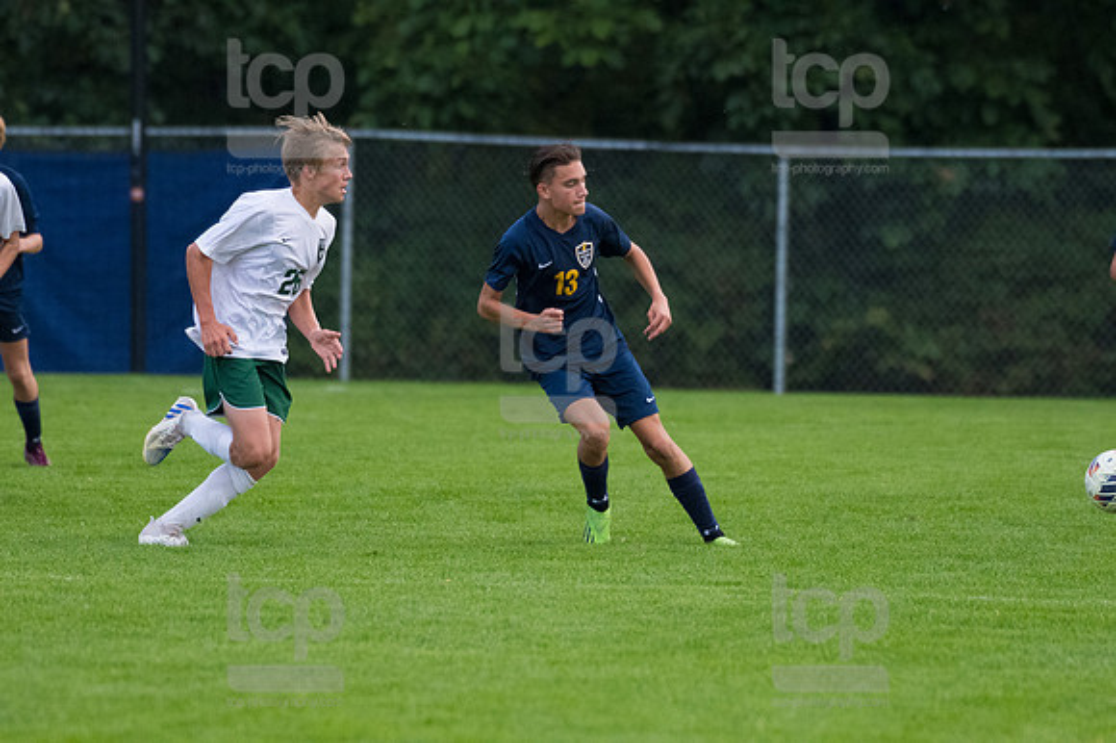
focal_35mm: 585
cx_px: 558
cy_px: 372
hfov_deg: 3.5
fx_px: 18124
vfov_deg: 2.3
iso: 3200
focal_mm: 390
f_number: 5.6
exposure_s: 1/2000
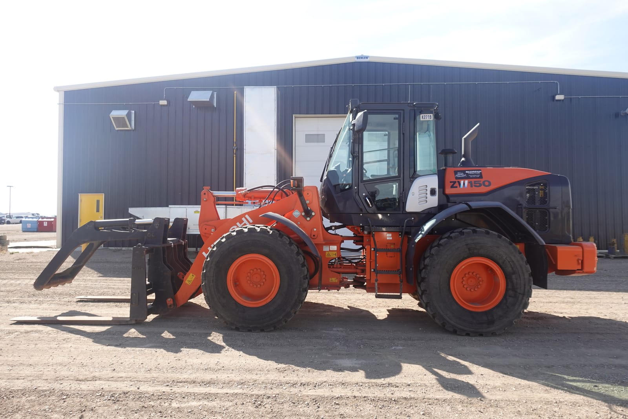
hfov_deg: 73.8
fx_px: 419
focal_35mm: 24
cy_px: 210
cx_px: 314
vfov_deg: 53.1
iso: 125
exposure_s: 1/400
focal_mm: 9.4
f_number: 4
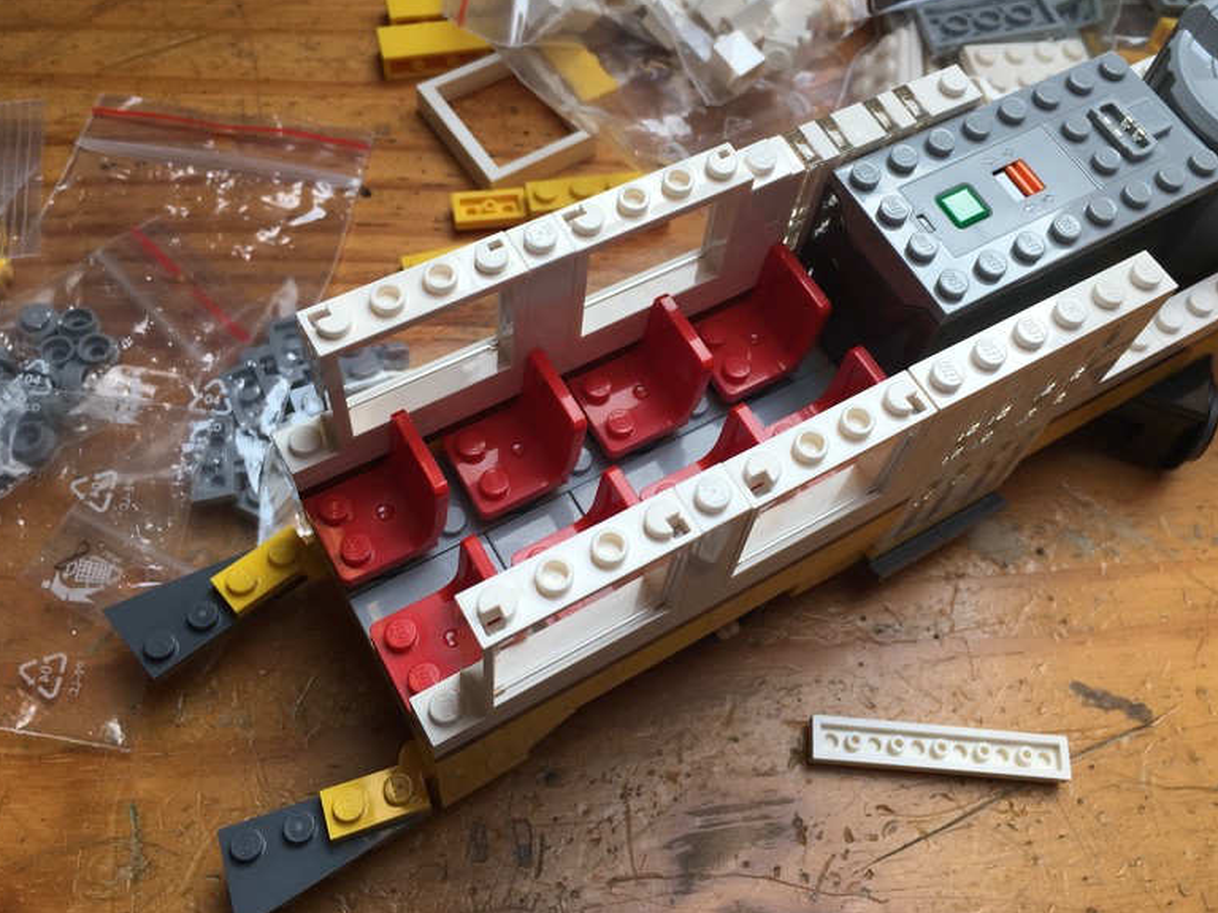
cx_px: 691
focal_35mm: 34
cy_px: 400
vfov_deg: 41.7
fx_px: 1196
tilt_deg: -60.8
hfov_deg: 53.8
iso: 25
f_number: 2.2
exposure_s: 1/100
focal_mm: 4.15
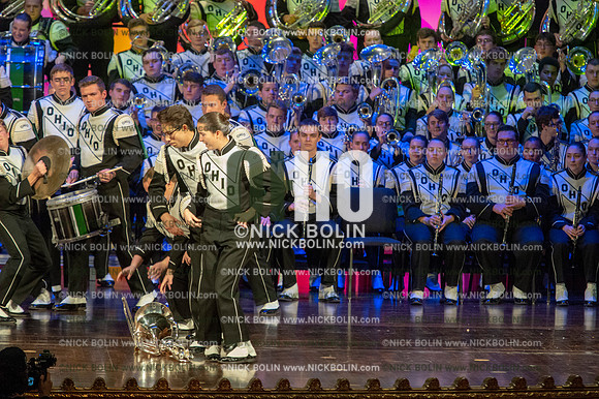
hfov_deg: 7.9
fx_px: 4323
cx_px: 300
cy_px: 200
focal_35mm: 260
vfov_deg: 5.3
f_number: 5.6
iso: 8000
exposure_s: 1/200
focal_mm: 260
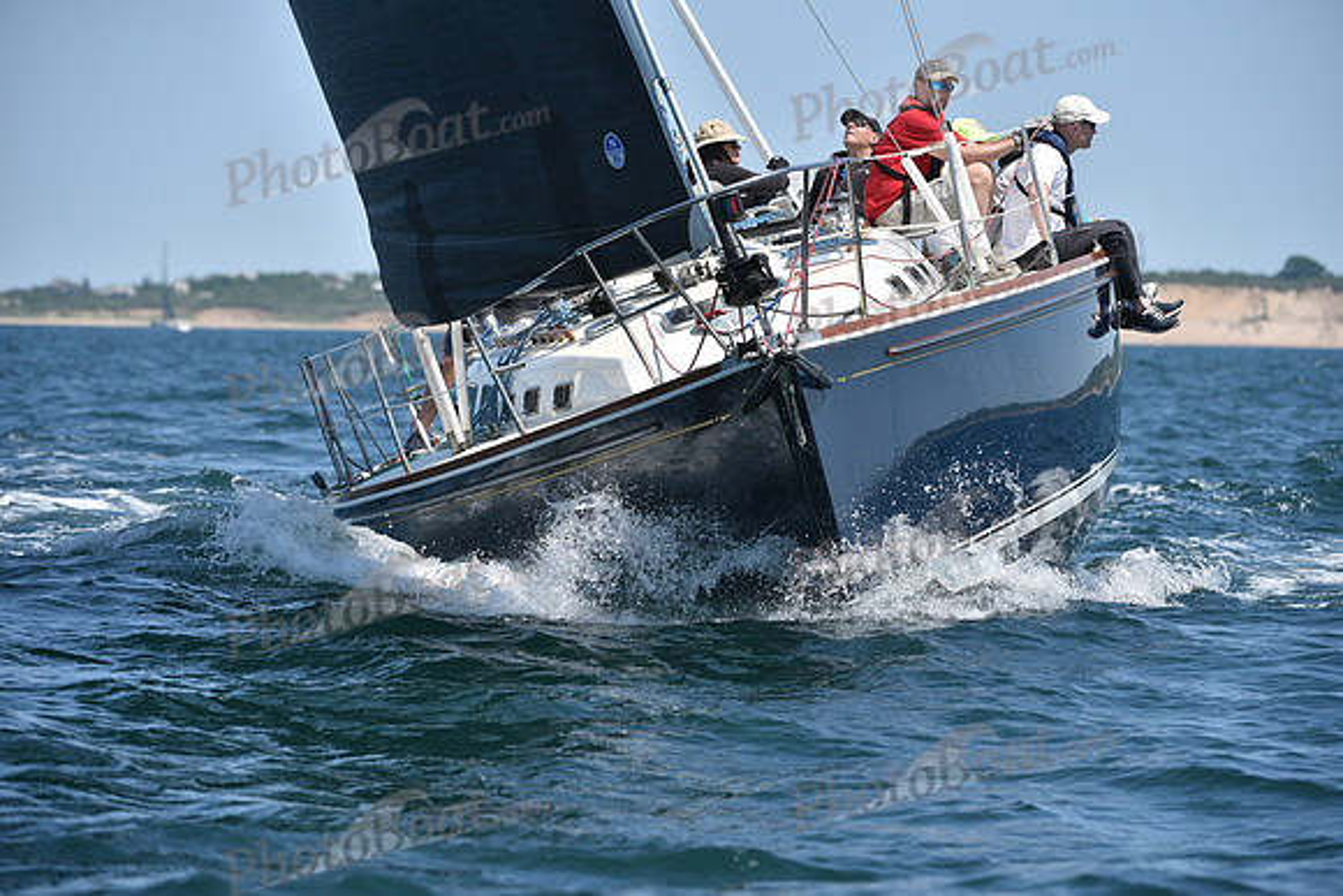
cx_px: 672
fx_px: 8209
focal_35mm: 220
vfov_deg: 6.2
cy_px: 448
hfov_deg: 9.4
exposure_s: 1/1600
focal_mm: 220
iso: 320
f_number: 6.3
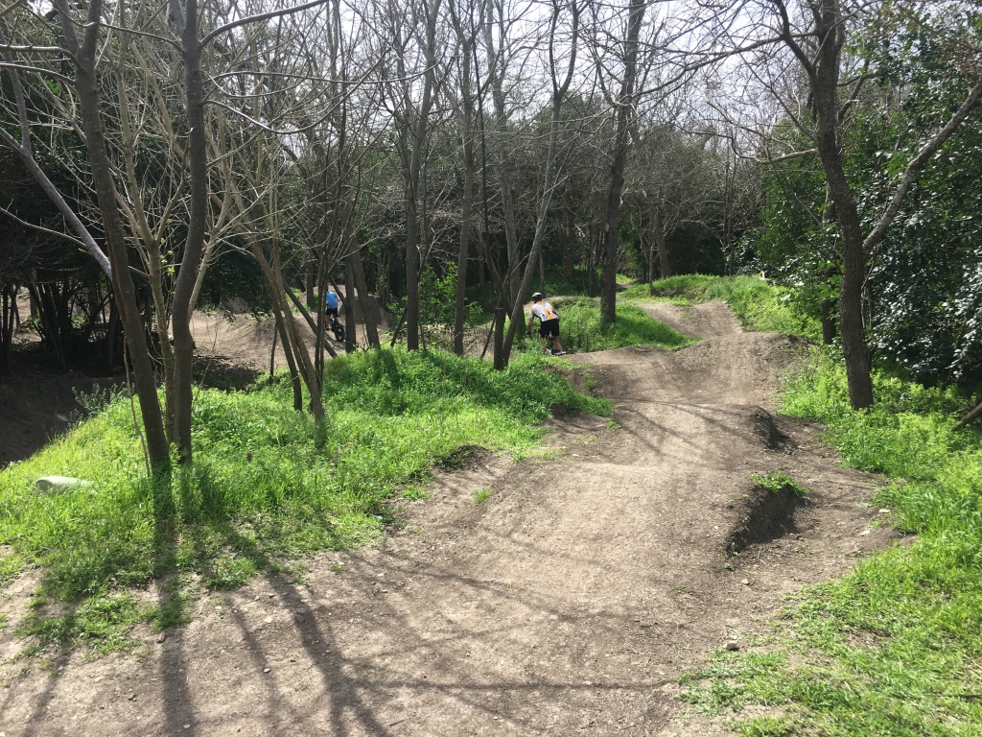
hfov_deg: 61.7
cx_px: 491
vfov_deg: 48.2
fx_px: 823
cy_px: 368
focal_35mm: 29
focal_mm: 4.15
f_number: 2.2
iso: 25
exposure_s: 1/725
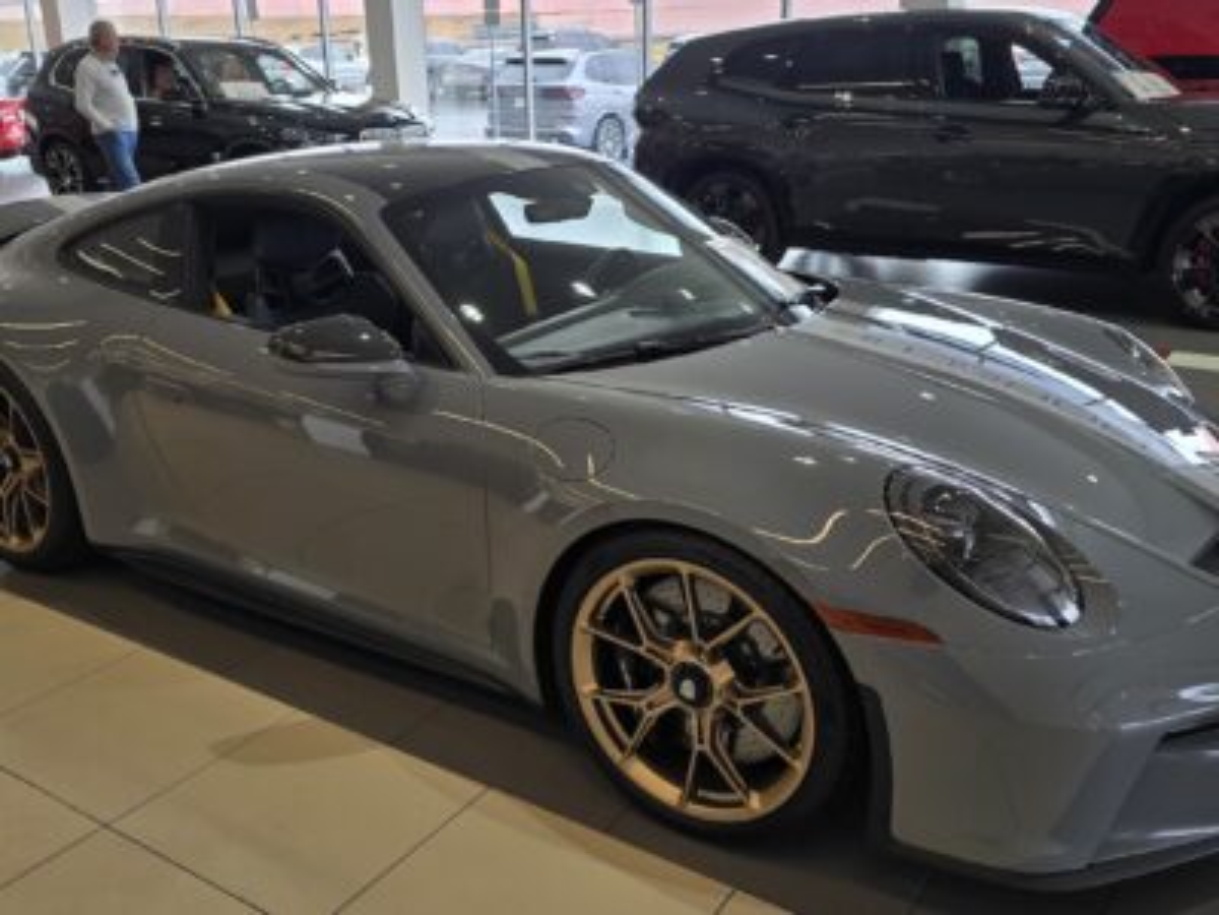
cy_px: 458
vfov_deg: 58.9
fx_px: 810
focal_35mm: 23
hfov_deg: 73.9
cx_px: 610
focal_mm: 6.3
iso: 40
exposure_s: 1/120
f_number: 1.7
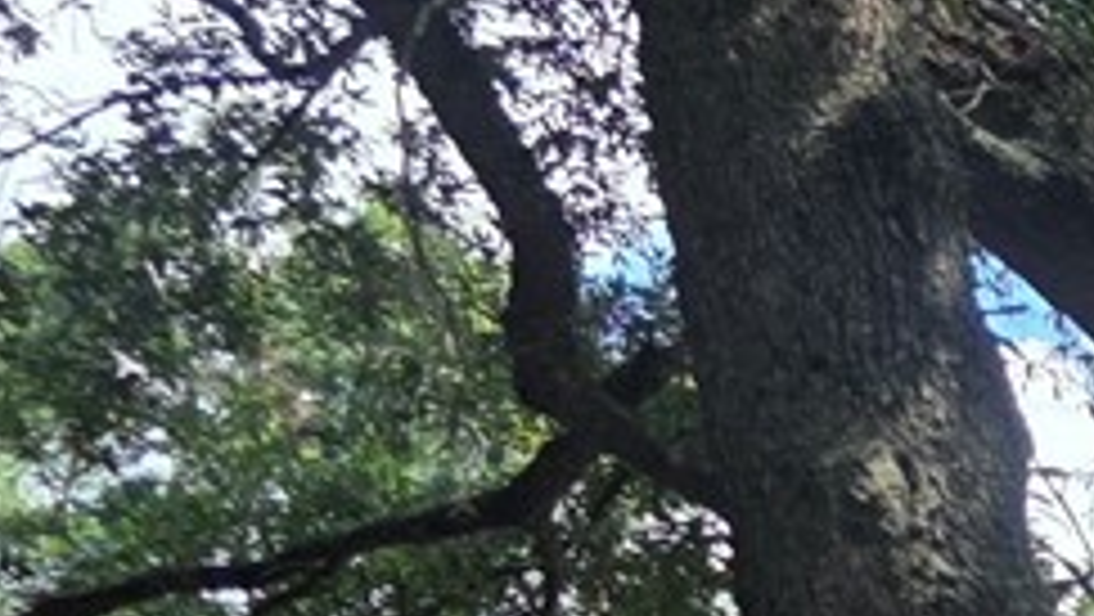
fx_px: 4789
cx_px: 3435
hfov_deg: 9.6
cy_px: 1533
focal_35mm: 165
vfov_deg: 6.9
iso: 80
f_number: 1.7
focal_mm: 6.3
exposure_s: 1/1930
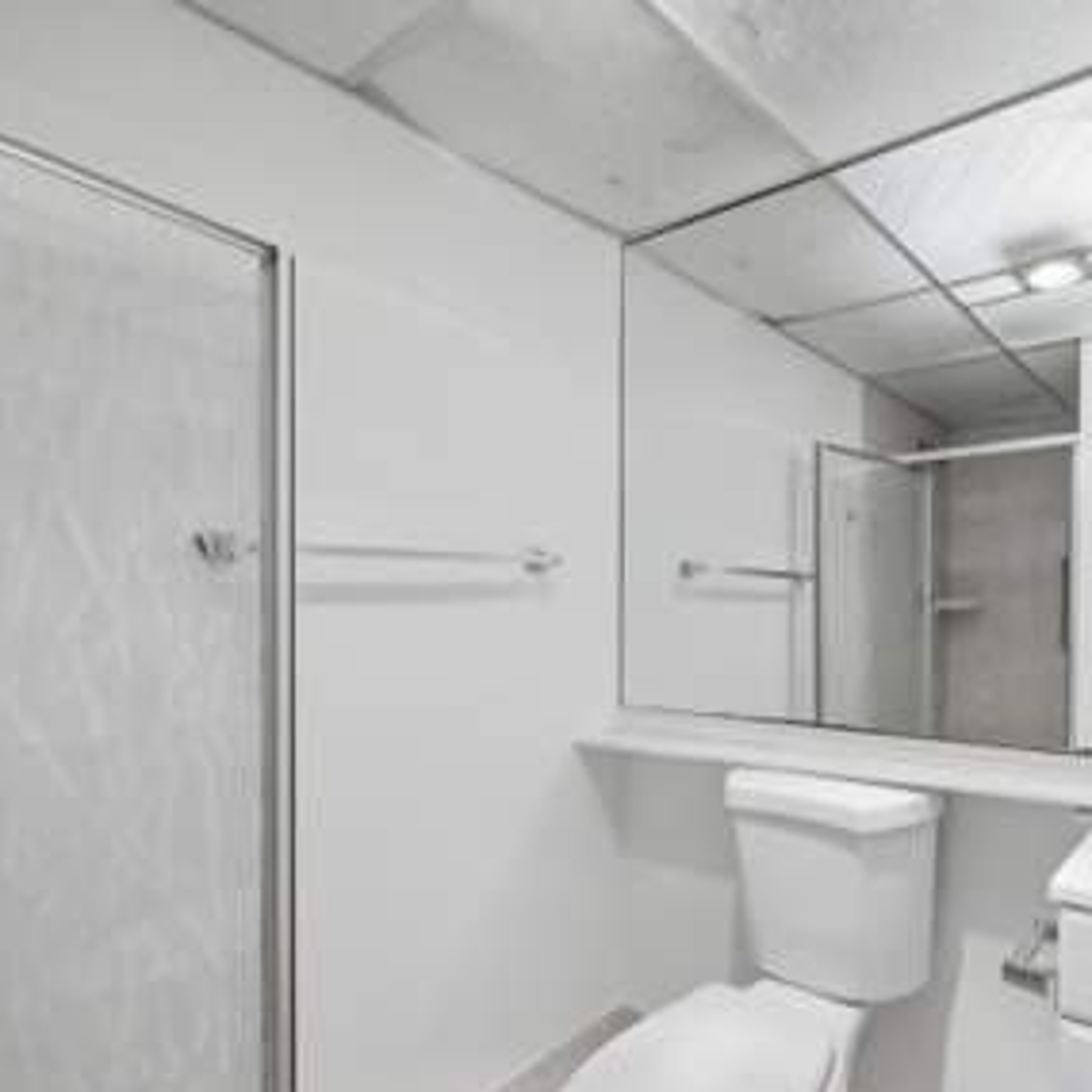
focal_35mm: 20
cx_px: 816
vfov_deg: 74.7
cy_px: 580
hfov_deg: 70.0
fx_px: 714
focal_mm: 14
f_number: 8
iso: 2500
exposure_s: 1/4000
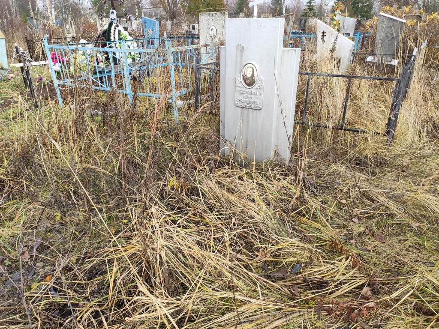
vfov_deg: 53.1
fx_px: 330
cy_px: 164
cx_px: 220
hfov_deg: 67.3
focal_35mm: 26
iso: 112
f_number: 1.75
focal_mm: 4.77
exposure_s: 1/150
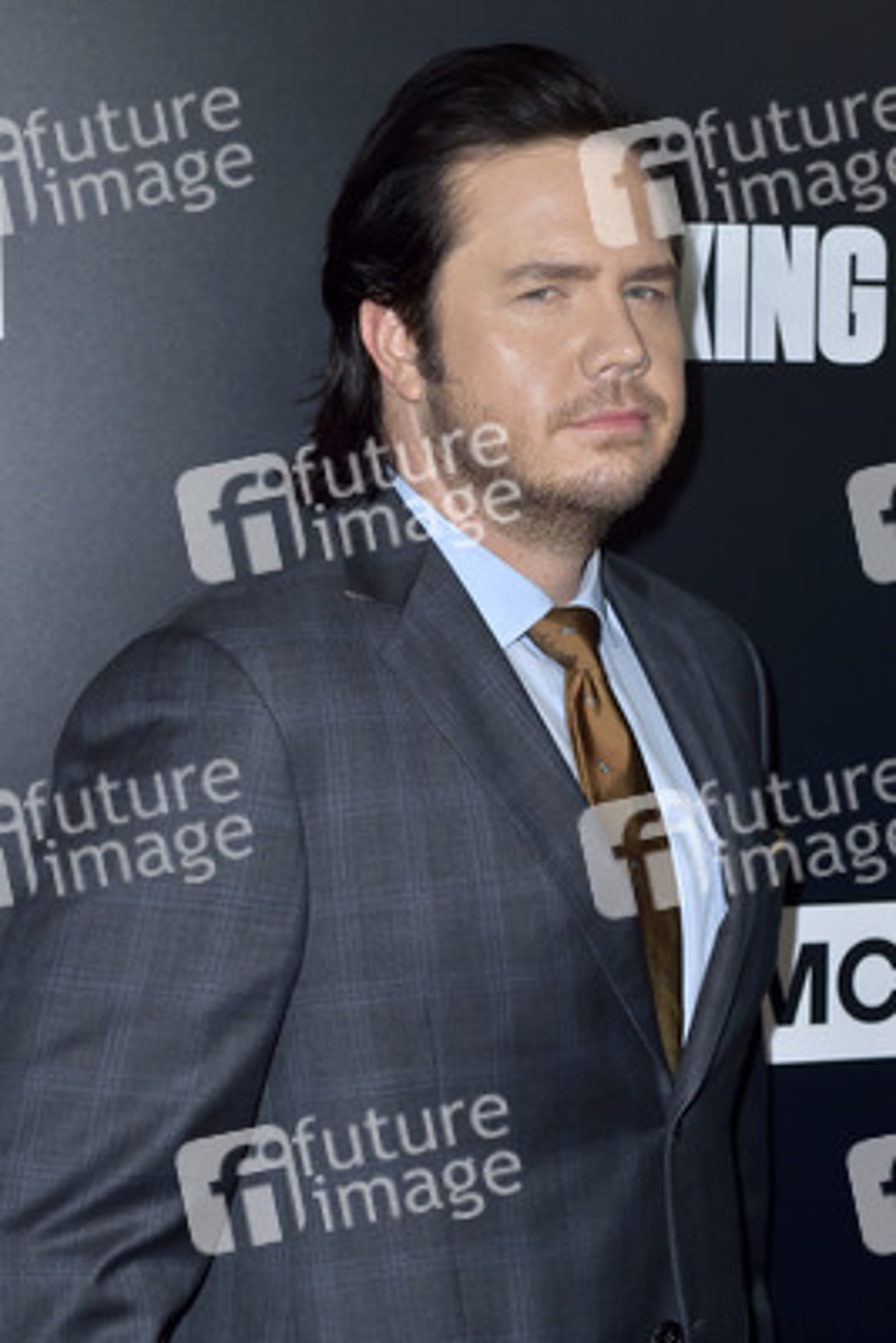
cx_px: 448
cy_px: 672
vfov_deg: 33.4
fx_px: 2238
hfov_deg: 22.6
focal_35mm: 60
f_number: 5.6
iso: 400
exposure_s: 1/200
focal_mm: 60
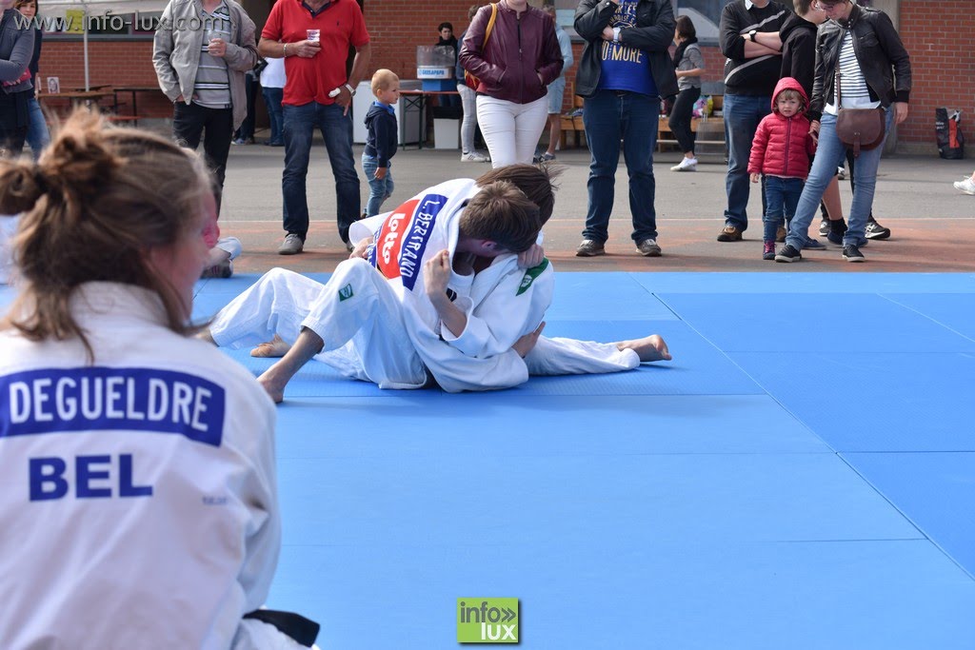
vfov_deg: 18.2
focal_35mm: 75
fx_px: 2031
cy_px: 325
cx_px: 488
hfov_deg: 27.0
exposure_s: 1/500
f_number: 5.6
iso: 100
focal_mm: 50
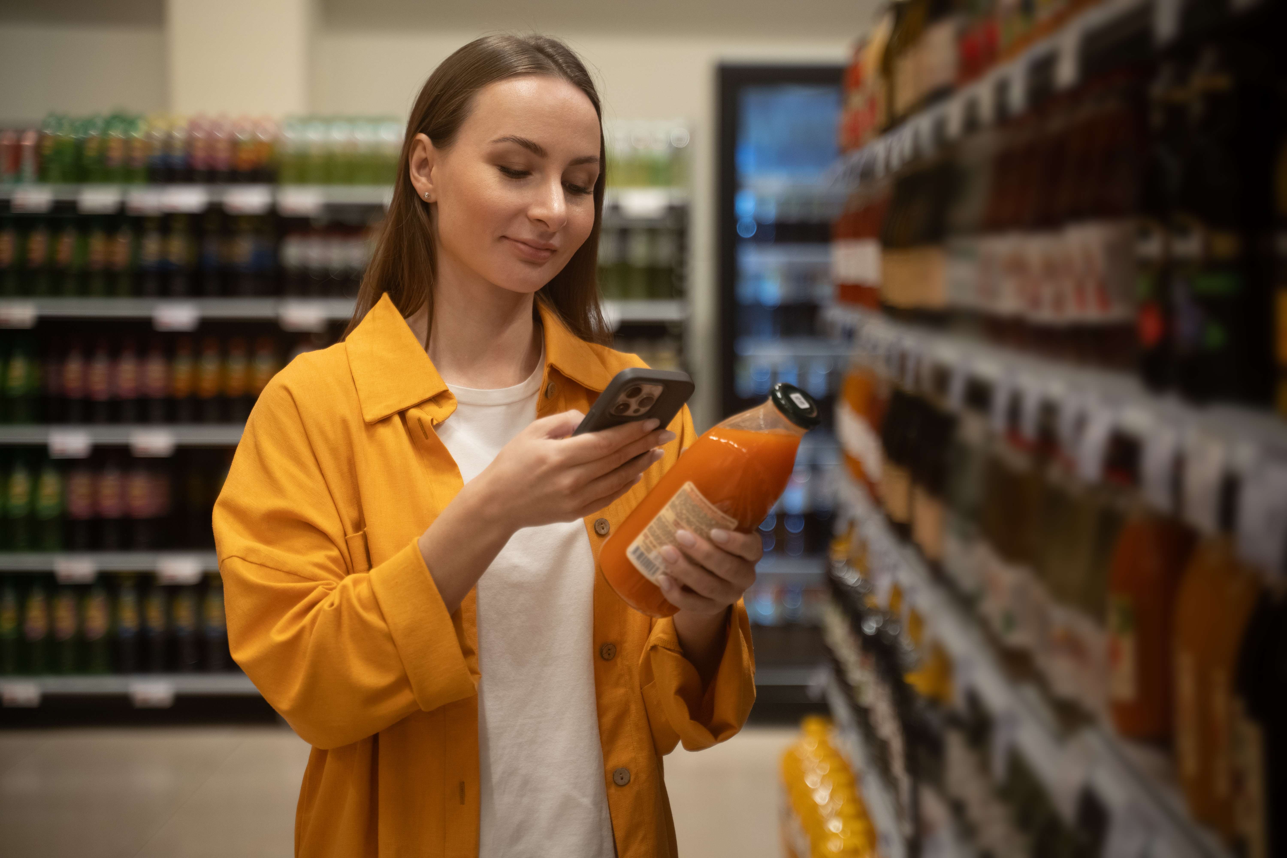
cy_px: 429
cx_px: 644
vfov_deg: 18.2
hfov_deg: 27.0
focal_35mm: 75
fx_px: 2681
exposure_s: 1/50
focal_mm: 75
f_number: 2.8
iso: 1000
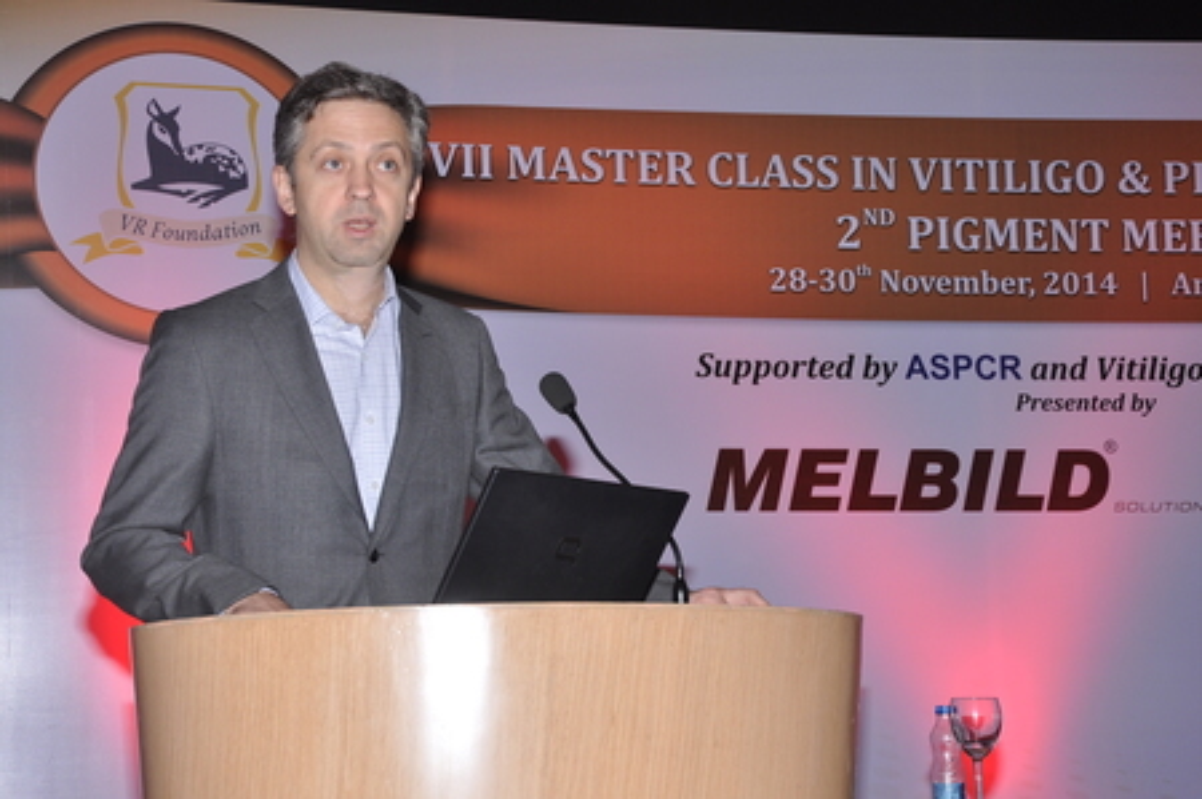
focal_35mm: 75
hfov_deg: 27.0
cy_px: 400
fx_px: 2501
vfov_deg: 18.1
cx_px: 601
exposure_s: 1/125
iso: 400
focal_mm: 50
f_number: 8
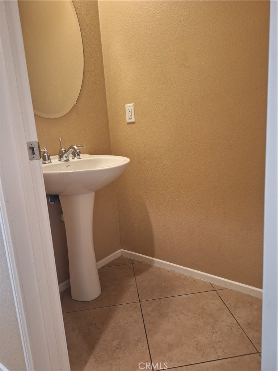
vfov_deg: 73.9
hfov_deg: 58.9
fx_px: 246
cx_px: 139
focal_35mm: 23
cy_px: 186
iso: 320
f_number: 1.8
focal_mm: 5.54
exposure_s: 1/24
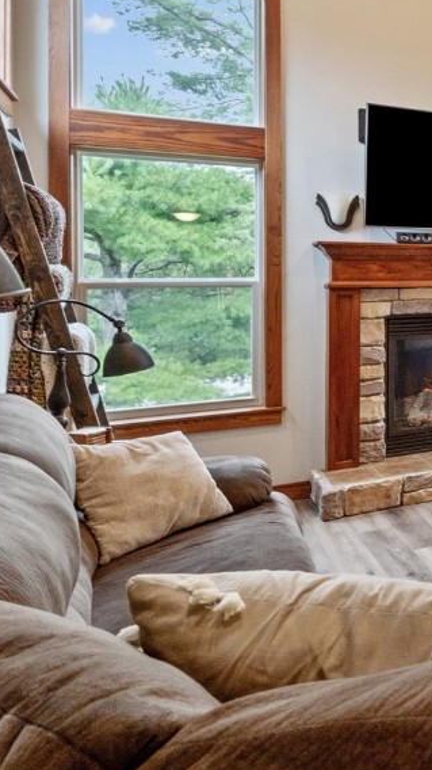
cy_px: 287
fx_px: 693
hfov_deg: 24.1
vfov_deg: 57.3
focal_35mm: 34
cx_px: 701
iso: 1000
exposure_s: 1/13
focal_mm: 16
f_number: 9
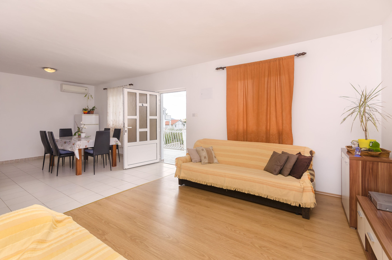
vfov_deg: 77.1
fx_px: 163
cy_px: 130
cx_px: 196
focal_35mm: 15
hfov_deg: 100.5
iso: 250
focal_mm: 10
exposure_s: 1/100
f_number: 8
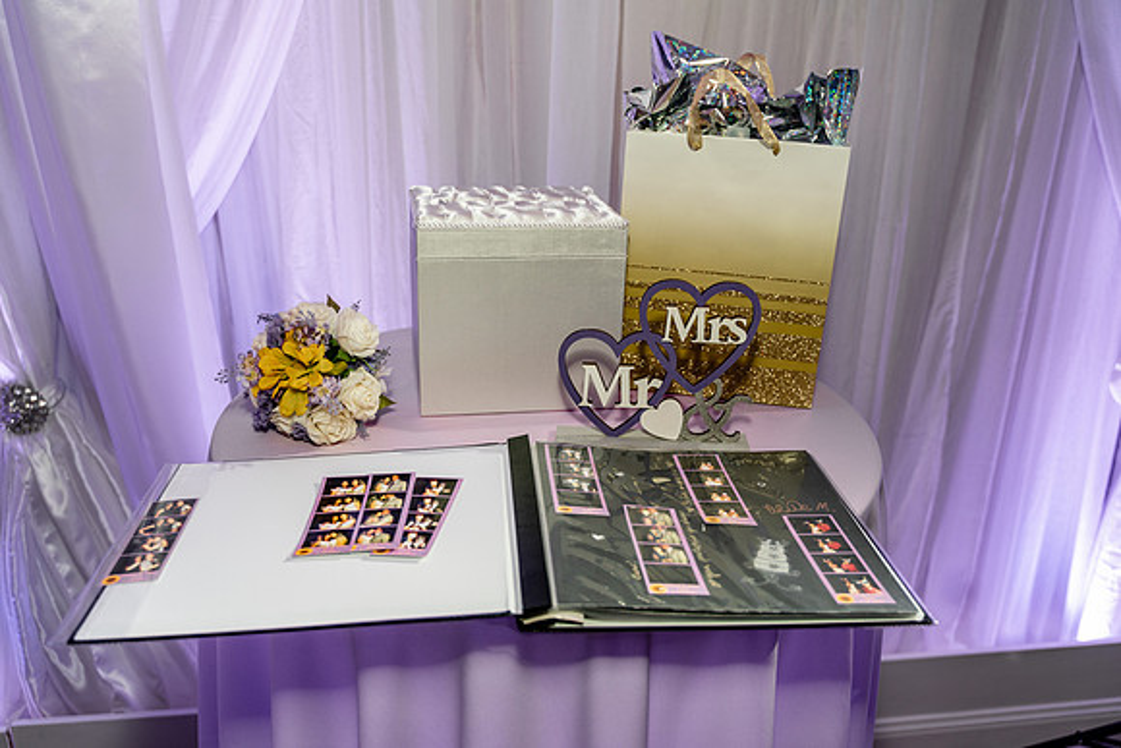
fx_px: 942
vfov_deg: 43.3
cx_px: 560
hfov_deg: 61.5
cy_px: 394
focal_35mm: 30
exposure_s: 1/125
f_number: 2.8
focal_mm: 28
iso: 200
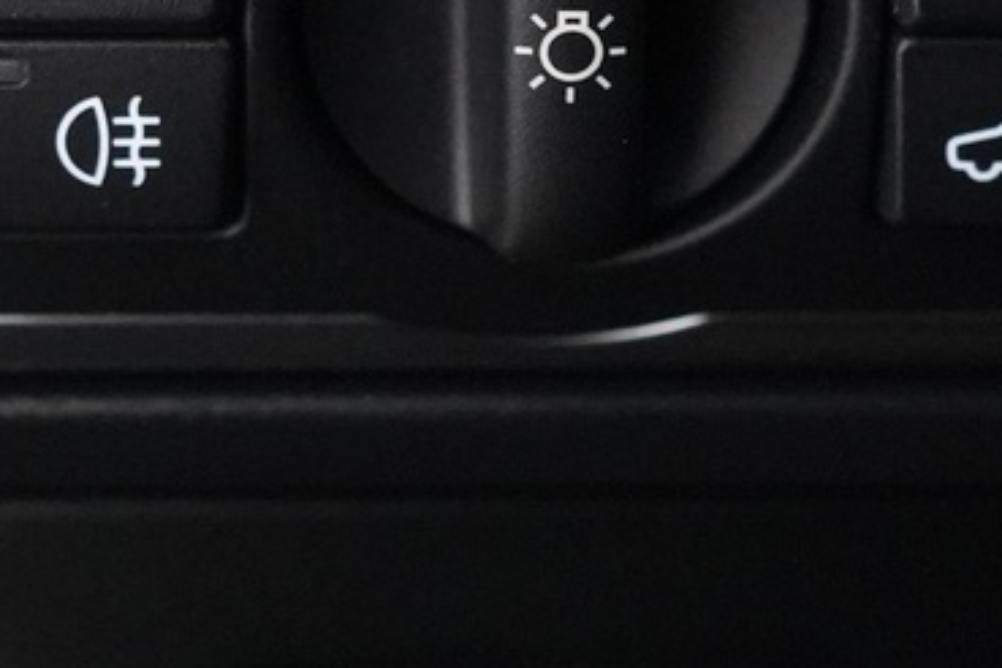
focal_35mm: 136
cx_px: 399
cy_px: 30
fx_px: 3785
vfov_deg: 10.0
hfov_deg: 15.1
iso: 12800
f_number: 3.5
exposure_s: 1/125
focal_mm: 31
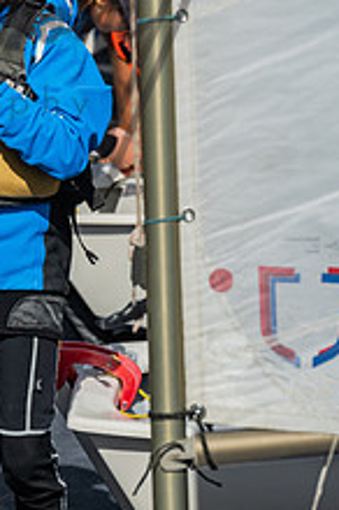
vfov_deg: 8.3
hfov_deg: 5.6
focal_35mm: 246
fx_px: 3485
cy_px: 12
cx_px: 35
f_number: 6.3
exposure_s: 1/320
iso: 100
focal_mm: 120
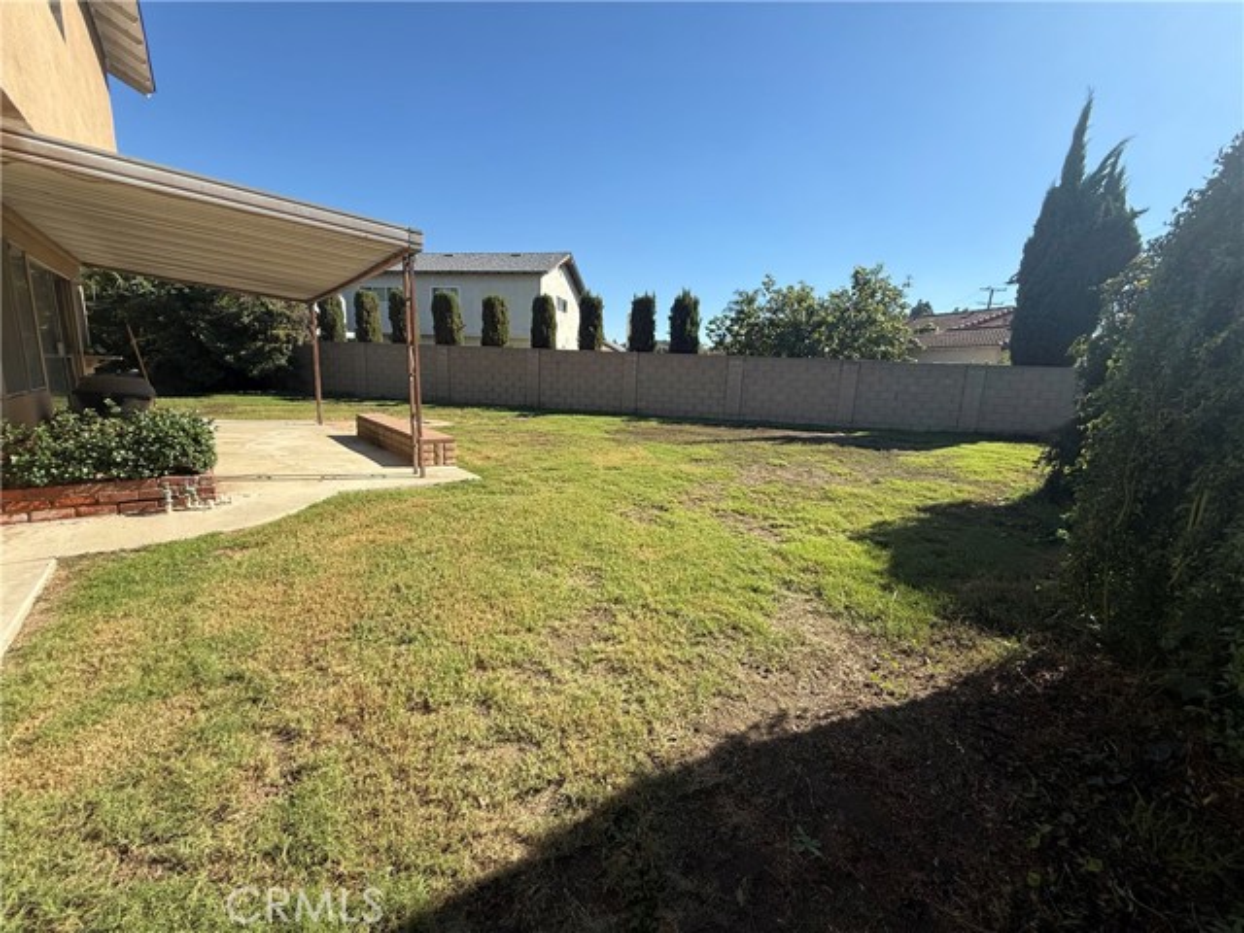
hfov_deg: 102.1
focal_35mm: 14
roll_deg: -2.1
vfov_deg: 85.7
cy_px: 466
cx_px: 622
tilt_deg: -10.6
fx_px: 503
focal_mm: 2.22
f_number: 2.2
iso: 50
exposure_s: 1/1211
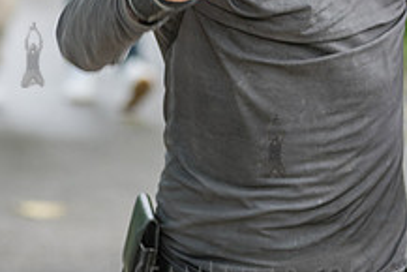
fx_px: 3179
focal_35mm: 281
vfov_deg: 4.9
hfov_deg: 7.3
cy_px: -37
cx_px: 274
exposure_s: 1/320
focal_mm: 105
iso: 1000
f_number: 4
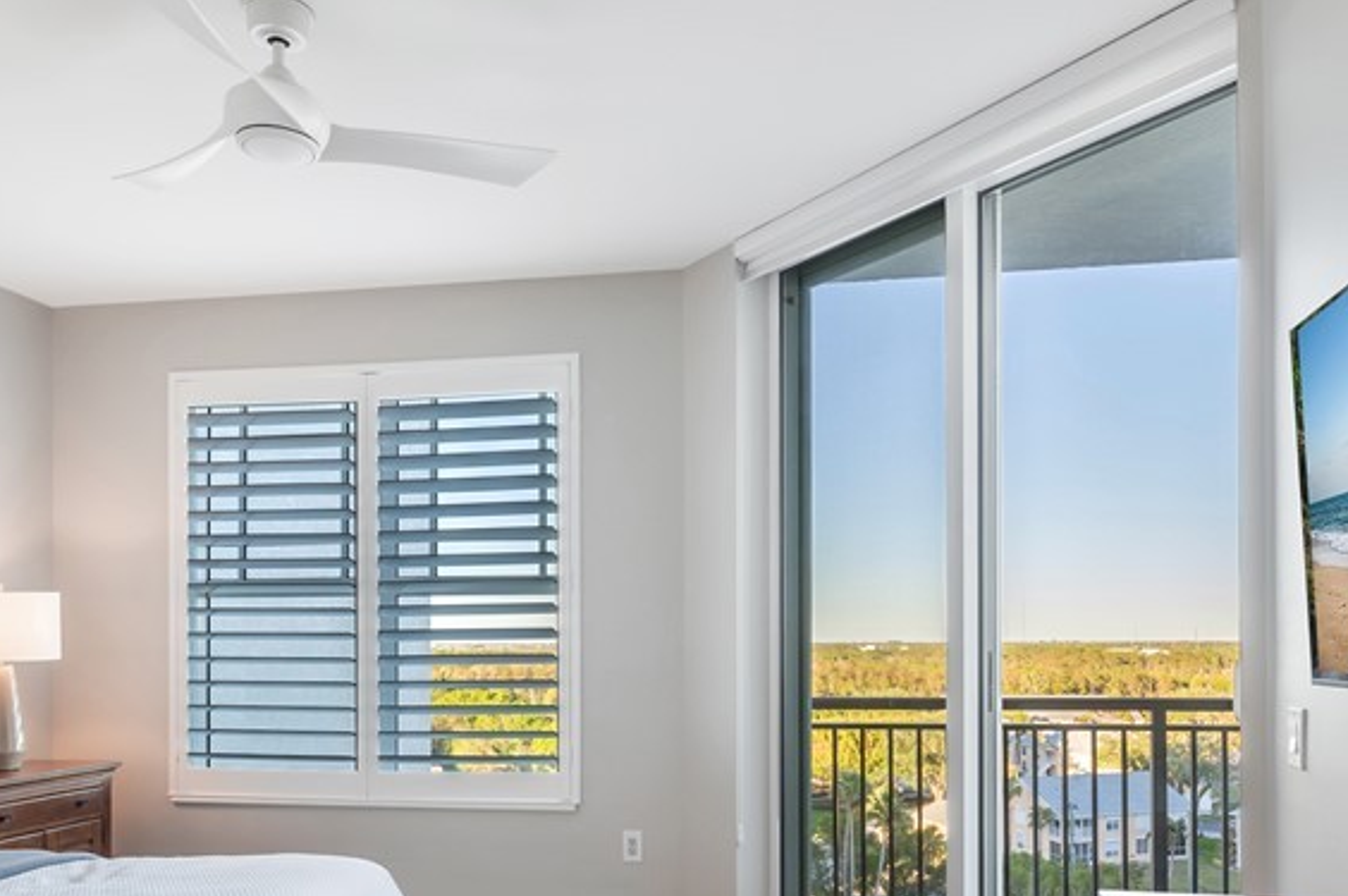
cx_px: 737
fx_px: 1010
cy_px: 587
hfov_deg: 67.3
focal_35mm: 27
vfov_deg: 47.2
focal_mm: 14
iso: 125
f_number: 11
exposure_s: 1/5
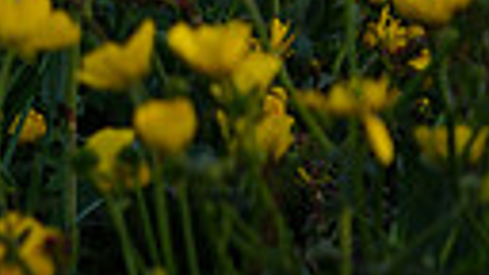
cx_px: -585
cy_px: -82
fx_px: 31793
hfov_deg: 0.9
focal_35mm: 2452
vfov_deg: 0.5
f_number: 6.3
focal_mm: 518
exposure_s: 1/125
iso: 500
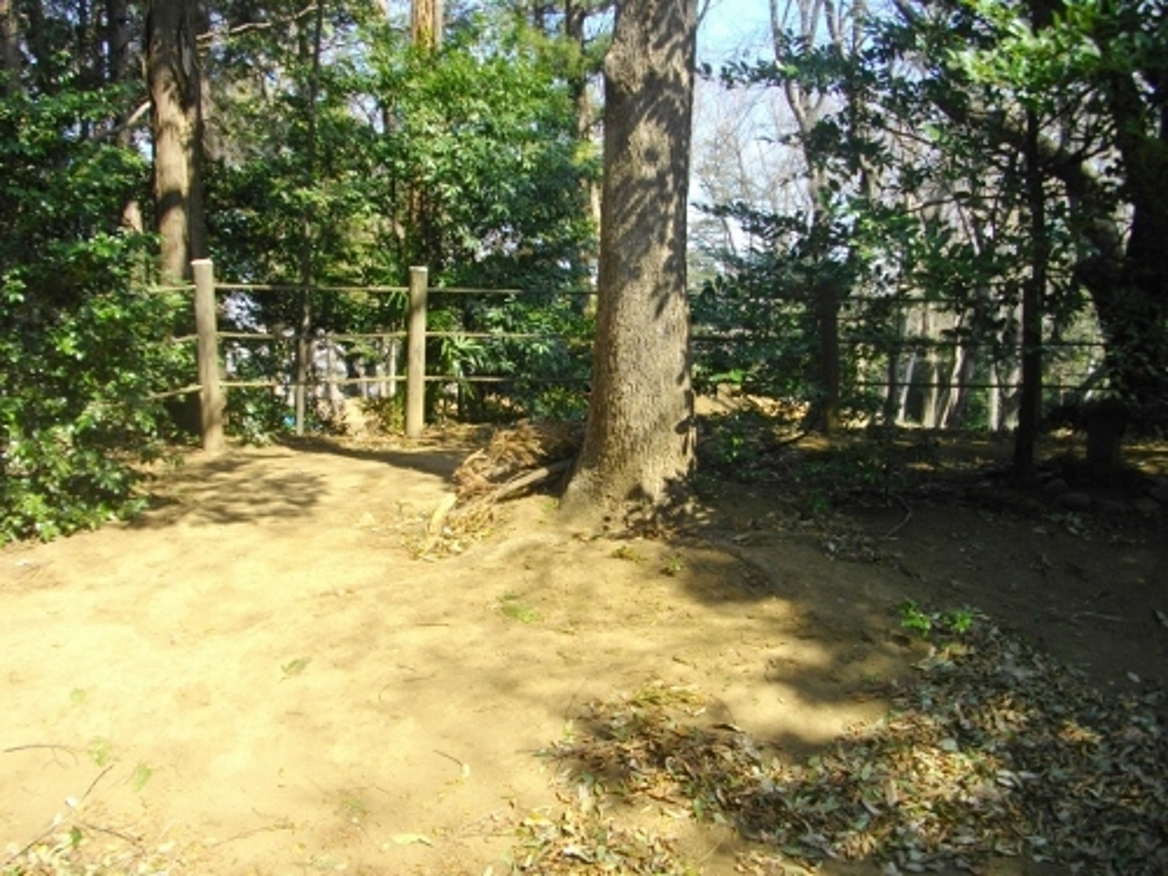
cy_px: 438
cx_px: 584
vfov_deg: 44.2
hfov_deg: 56.8
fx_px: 1080
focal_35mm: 32
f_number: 2.9
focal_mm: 5.7
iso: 100
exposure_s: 1/320
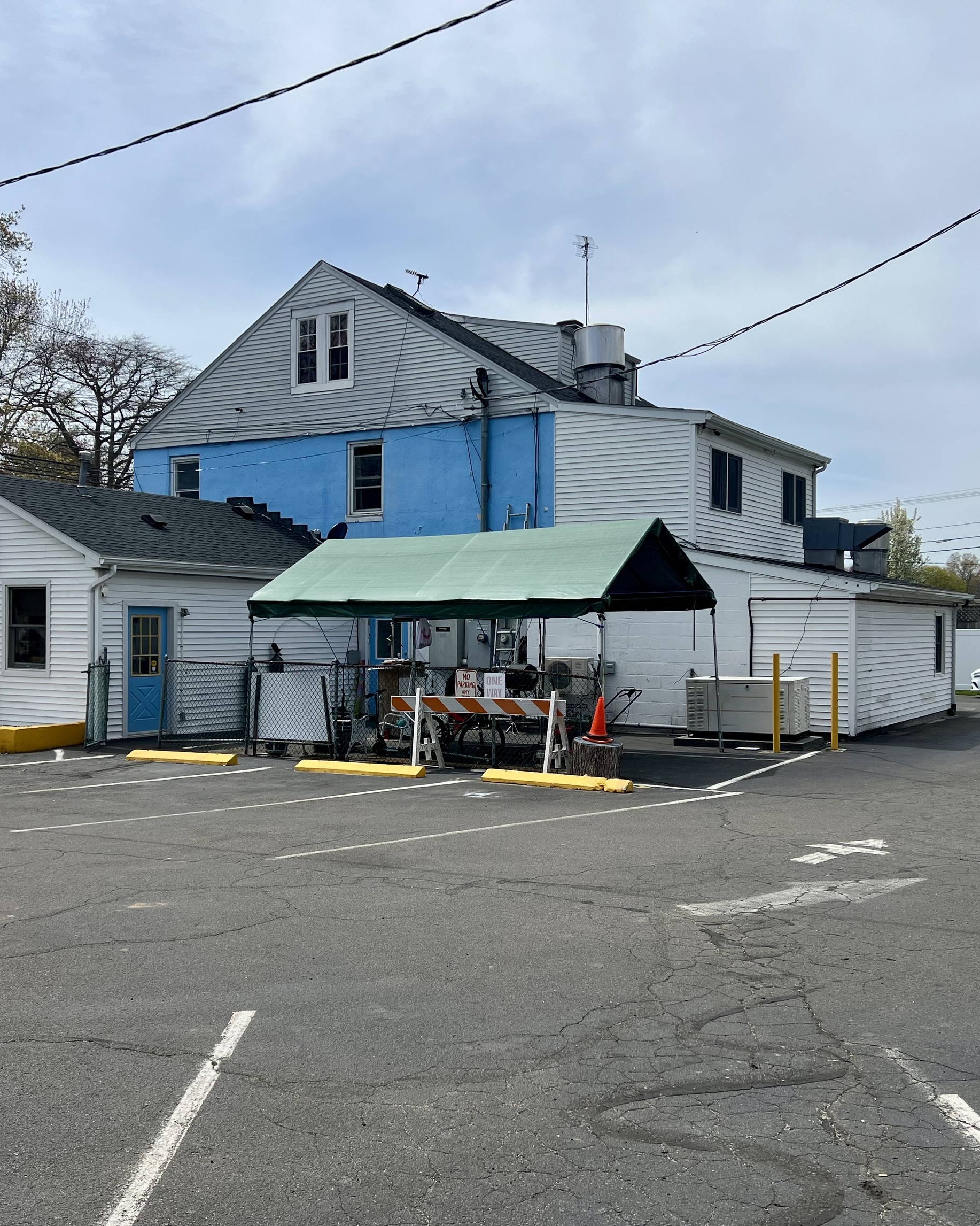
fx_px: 1233
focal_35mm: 34
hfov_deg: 43.4
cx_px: 489
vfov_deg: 52.8
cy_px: 615
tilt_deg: -0.2
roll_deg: -0.4
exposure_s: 1/6993
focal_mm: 5.7
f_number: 1.5
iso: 50
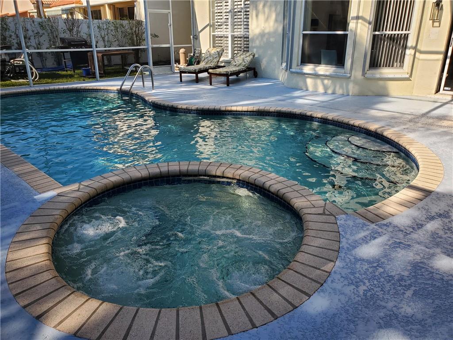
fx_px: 340
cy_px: 170
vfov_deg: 53.1
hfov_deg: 67.3
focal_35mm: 26
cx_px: 226
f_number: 2.4
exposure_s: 1/634
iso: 50
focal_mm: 4.3
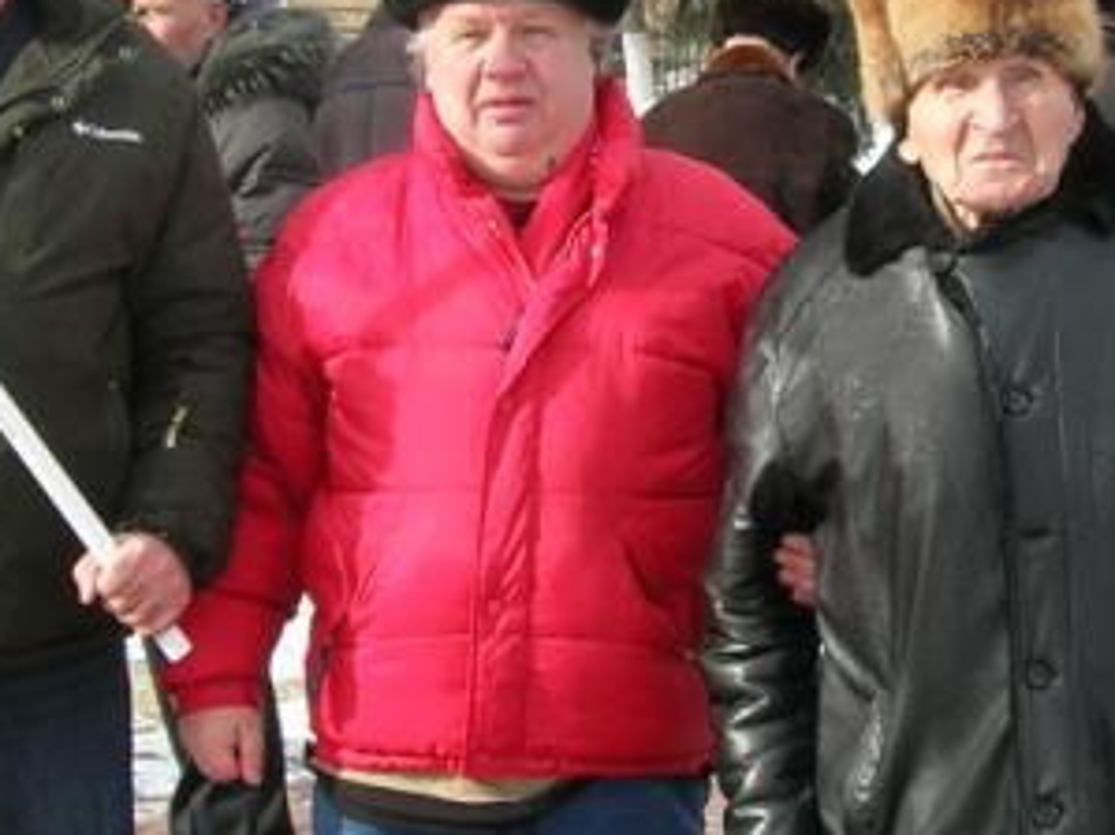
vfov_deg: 11.4
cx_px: 764
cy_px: 212
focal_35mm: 130
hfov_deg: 15.1
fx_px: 4186
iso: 64
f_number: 4.8
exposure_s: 1/178
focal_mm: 7.8
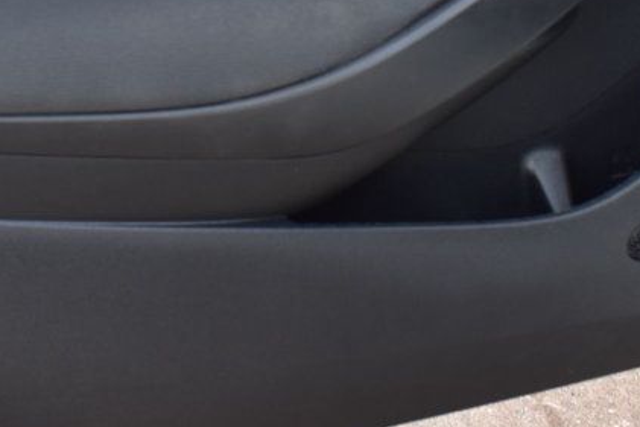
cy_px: 11
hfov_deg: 22.3
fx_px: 1622
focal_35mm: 91
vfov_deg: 14.8
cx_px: 315
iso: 400
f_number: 6.3
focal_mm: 25
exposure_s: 1/15
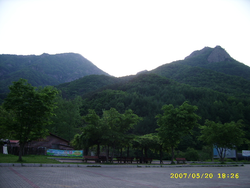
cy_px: 94
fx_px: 253
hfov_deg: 52.6
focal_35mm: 35
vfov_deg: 40.7
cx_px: 125
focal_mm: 5.95
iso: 50
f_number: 2.8
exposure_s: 1/250
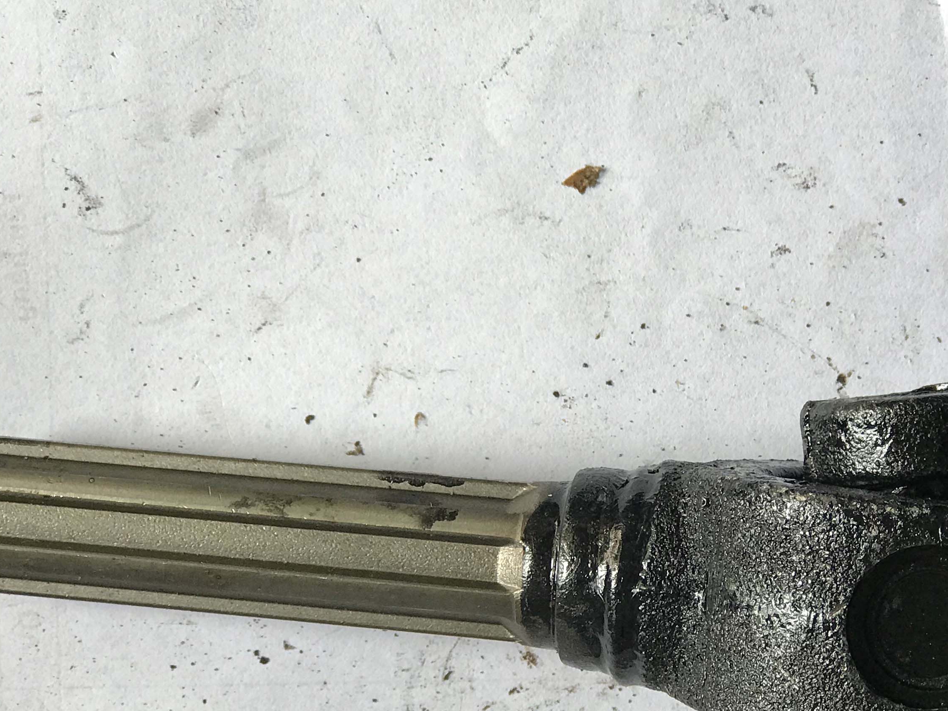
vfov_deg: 14.5
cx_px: 675
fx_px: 2794
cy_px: 521
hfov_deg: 19.2
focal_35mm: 102
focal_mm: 6.6
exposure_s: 1/50
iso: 32
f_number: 2.8
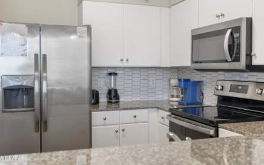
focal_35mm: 38
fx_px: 270
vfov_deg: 34.0
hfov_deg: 52.1
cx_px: 128
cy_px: 73
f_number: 4
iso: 320
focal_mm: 34.5
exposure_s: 1/25
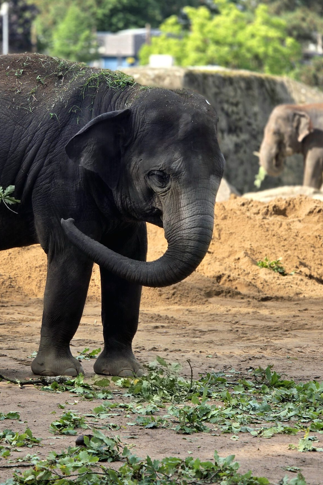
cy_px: 187
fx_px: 2368
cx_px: 113
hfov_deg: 7.8
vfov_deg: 11.7
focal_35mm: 176
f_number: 3.4
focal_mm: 18.6
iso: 64
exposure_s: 1/417
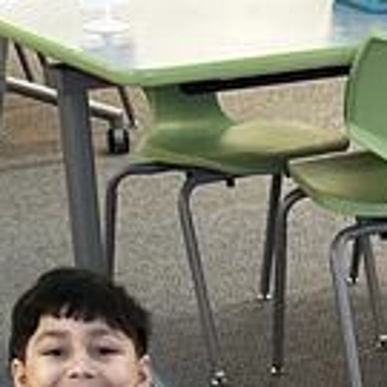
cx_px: 588
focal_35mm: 174
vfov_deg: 9.0
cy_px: 955
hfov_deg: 9.7
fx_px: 2201
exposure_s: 1/60
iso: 250
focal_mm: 5.7
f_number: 1.5
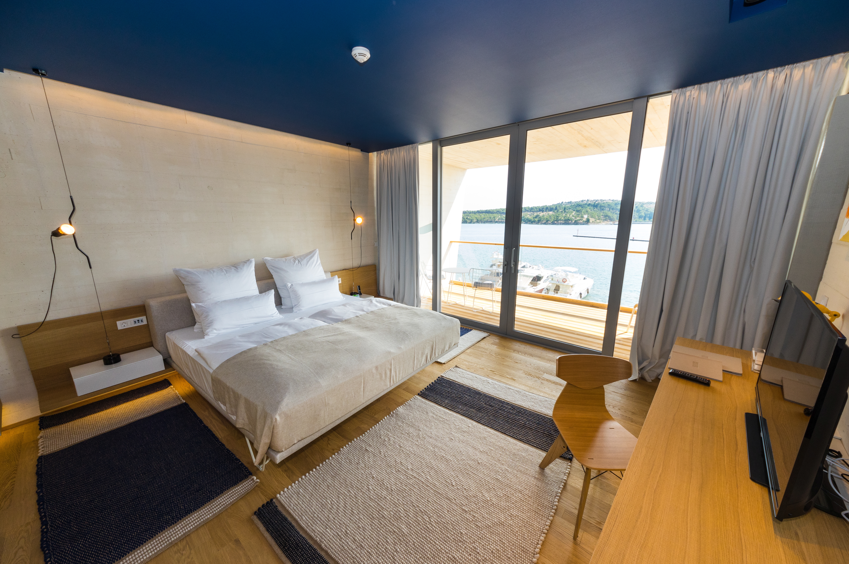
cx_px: 424
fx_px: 283
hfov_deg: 112.7
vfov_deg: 89.9
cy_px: 282
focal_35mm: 12
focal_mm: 8
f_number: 9
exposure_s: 1/50
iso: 200
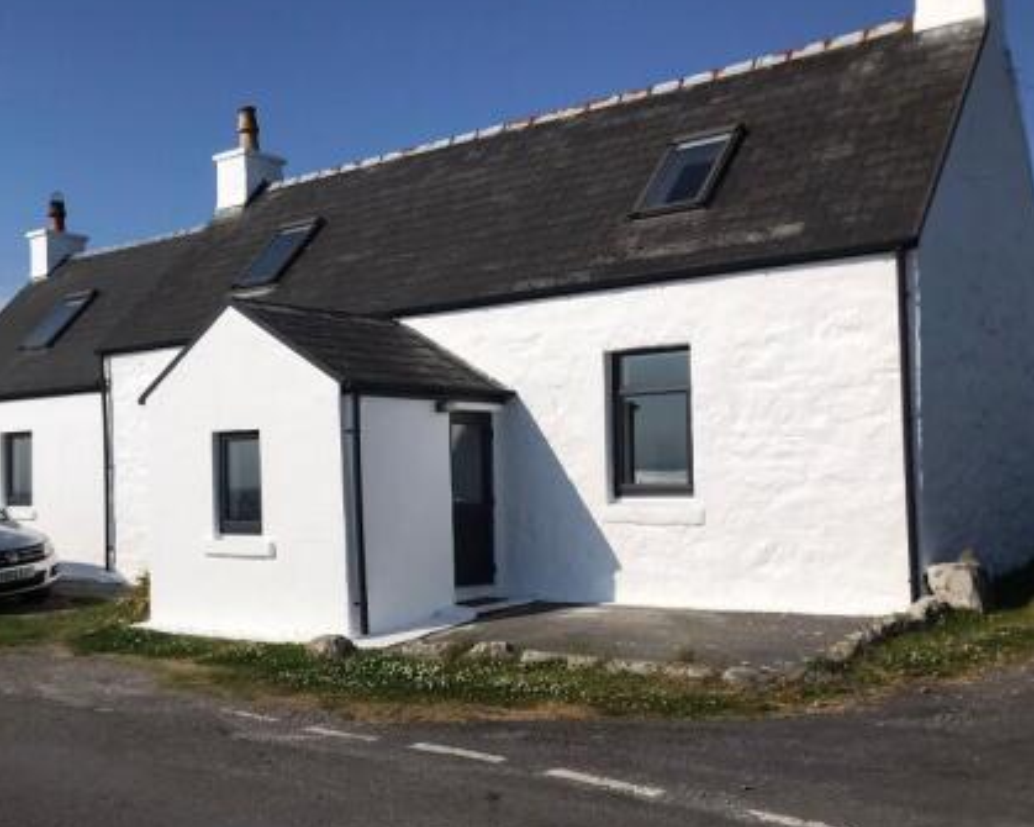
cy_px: 470
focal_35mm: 38
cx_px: 339
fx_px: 1163
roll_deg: +0.5
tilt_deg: +1.5
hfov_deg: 47.1
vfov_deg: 39.1
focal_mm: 3.99
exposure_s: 1/6849
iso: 25
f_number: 1.8
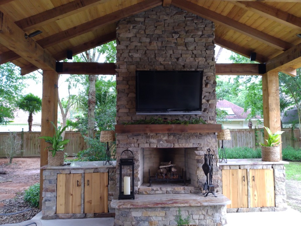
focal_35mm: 20
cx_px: 150
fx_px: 174
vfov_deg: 66.0
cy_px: 113
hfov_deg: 81.7
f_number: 2
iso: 194
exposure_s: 1/60
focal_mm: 3.54
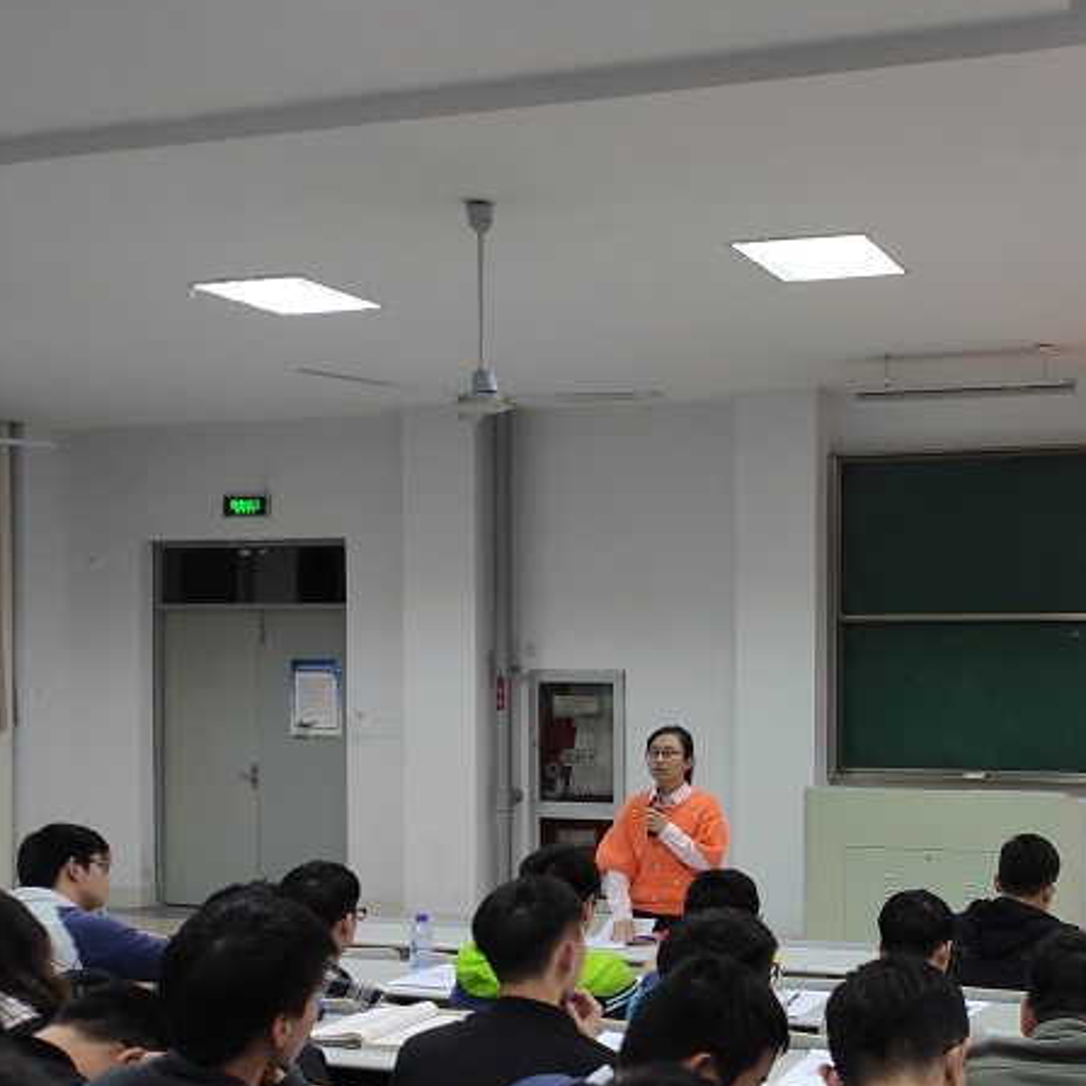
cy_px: 698
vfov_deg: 40.6
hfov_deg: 38.3
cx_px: 962
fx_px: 1455
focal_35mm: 41
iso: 873
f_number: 1.75
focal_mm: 4.77
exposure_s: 1/50
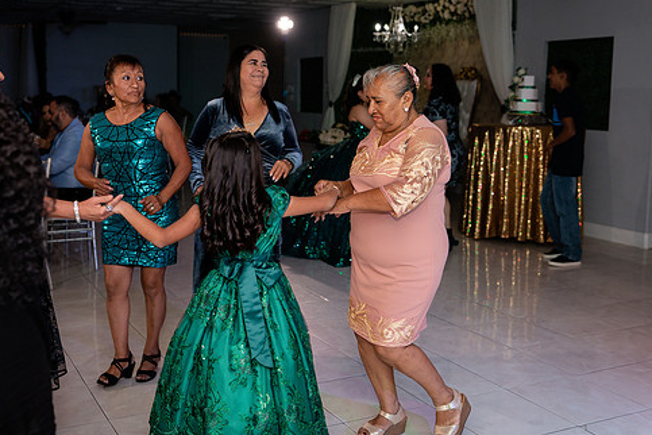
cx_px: 289
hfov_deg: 46.3
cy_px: 179
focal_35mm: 42
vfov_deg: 31.8
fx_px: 761
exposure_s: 1/250
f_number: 2.8
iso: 250
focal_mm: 35
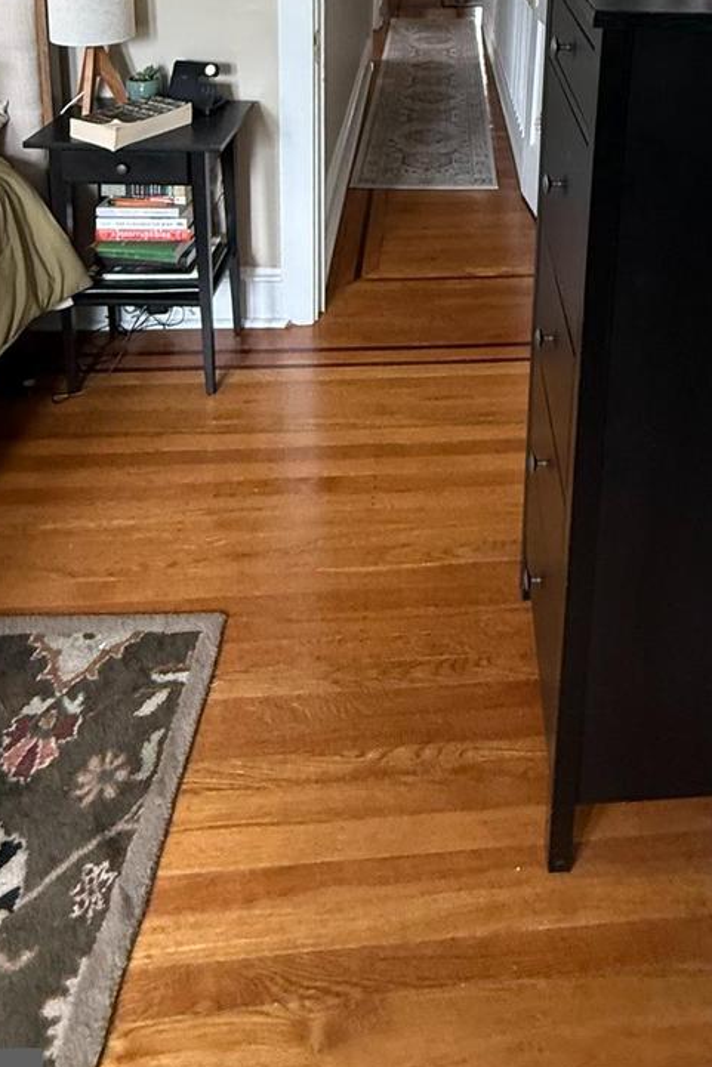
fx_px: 919
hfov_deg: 41.2
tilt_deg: -14.7
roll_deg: -2.9
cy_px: 33
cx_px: 525
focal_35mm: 31
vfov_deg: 50.4
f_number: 2.2
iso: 320
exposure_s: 1/98
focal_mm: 2.22
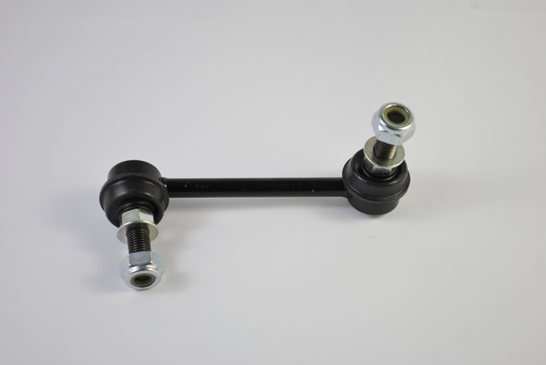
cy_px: 182
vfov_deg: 16.6
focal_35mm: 82
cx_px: 273
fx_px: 1252
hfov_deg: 24.6
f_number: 5.6
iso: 100
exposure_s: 1/50
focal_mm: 55
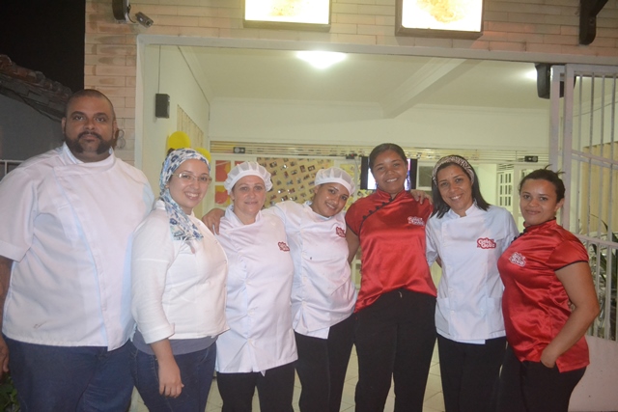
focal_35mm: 30
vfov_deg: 43.6
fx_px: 515
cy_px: 206
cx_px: 309
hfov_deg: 61.9
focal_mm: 20
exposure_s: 1/60
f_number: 3.8
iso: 3200
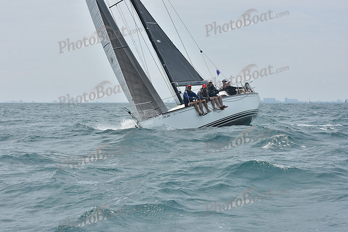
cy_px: 116
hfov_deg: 20.4
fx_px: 967
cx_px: 174
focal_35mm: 100
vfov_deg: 13.7
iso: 250
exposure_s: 1/800
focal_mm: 100
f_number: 11
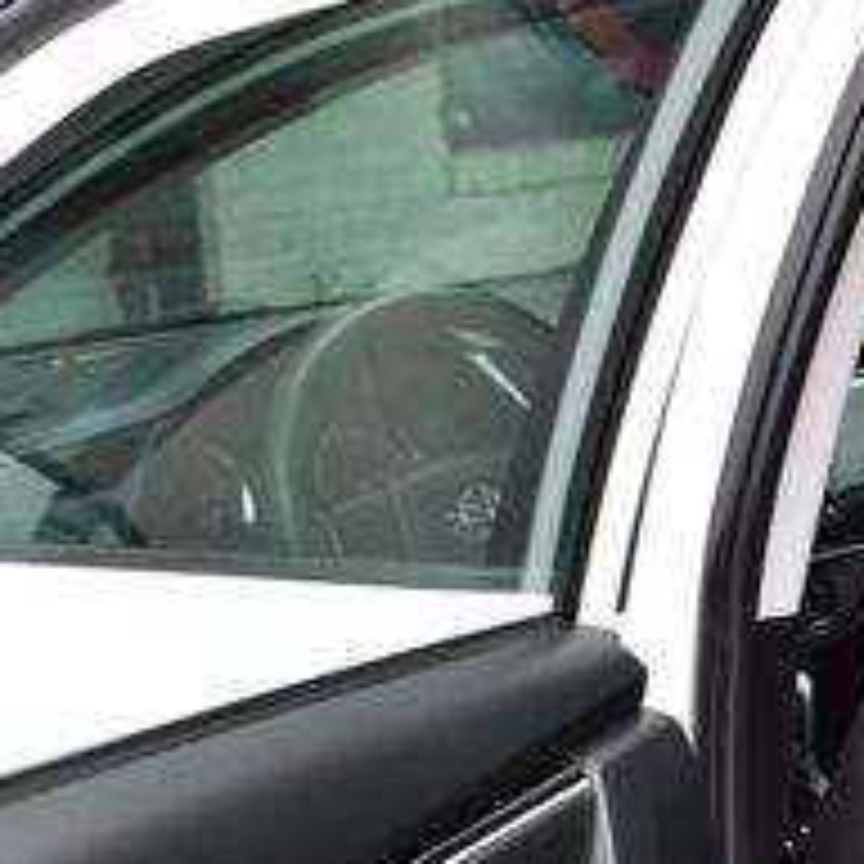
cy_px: 950
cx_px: 1066
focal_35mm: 114
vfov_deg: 14.9
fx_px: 3231
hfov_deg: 14.7
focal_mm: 27
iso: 400
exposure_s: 1/200
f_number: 10
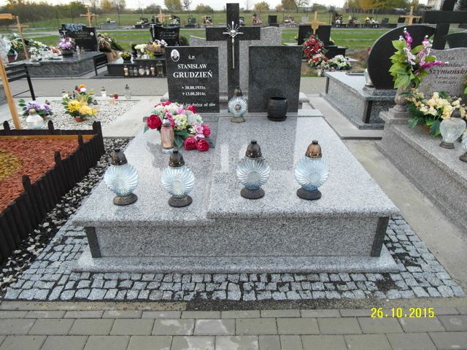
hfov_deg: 71.6
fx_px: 324
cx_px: 234
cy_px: 175
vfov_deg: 56.8
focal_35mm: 24
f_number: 2.5
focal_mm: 5.2
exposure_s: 1/45
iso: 100
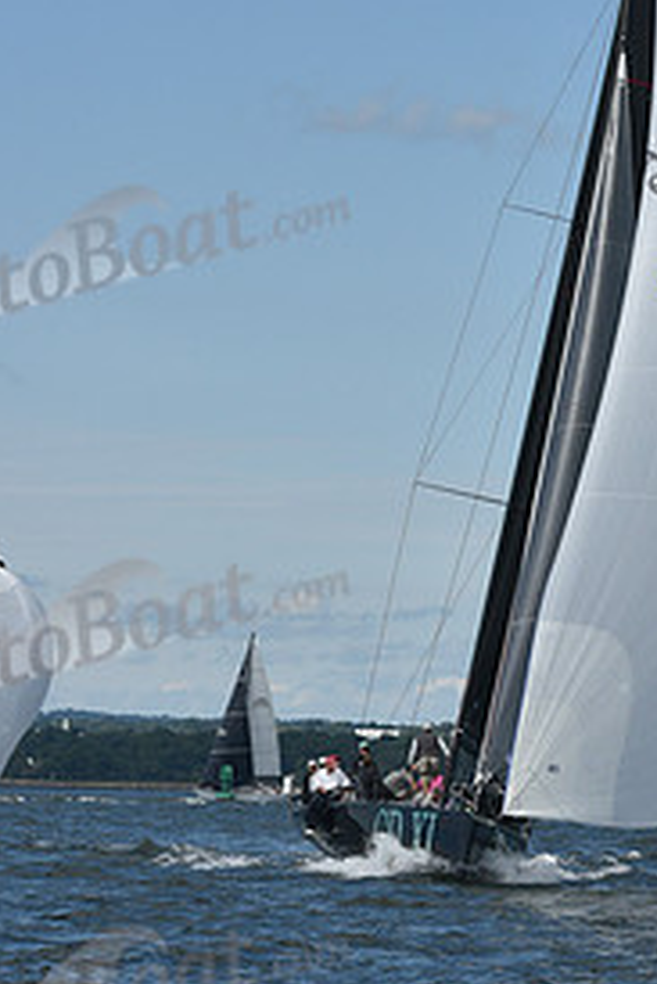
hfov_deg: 6.2
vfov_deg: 9.3
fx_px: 6069
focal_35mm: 222
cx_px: 537
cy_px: 399
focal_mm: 105
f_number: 10
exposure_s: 1/1000
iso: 320
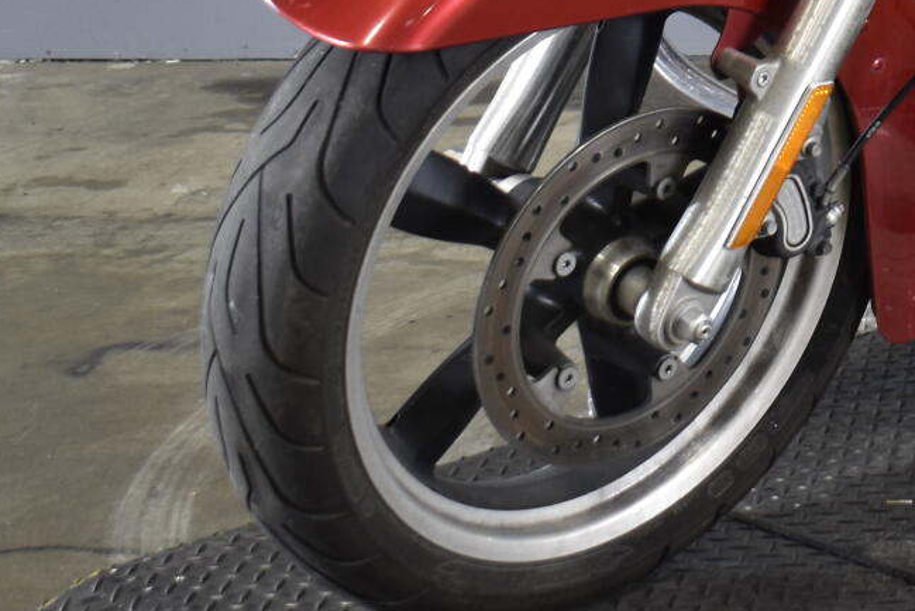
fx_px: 2937
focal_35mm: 116
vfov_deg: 11.5
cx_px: 1152
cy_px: -197
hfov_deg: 16.8
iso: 400
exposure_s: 1/25
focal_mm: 25
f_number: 4
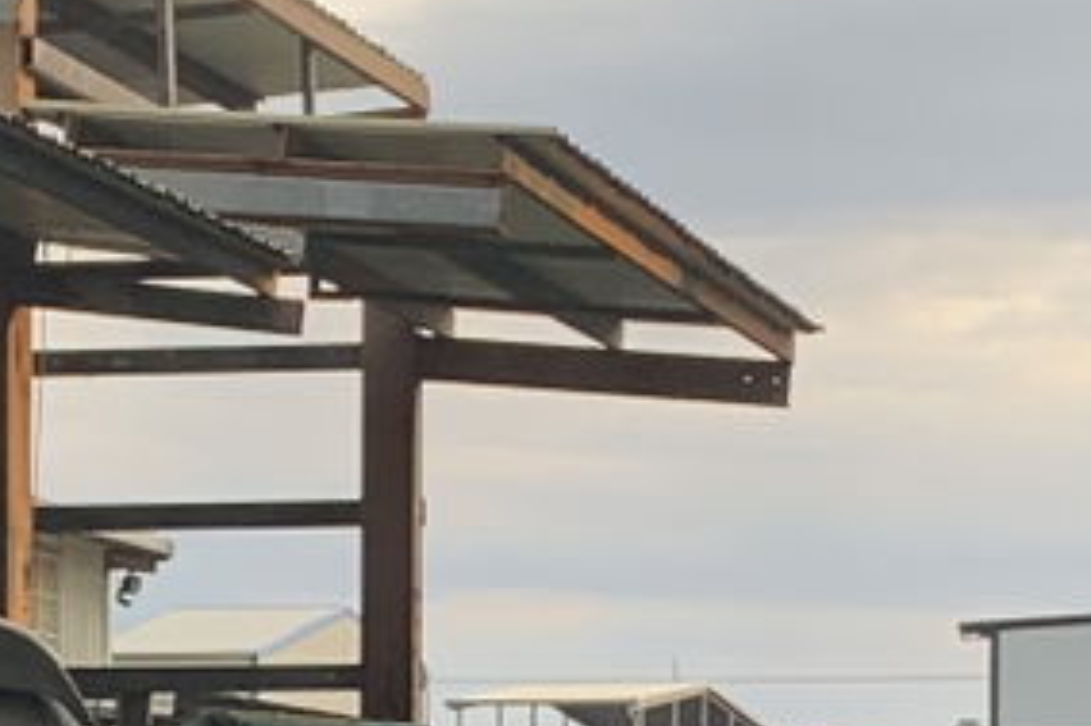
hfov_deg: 11.2
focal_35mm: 183
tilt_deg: -0.3
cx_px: 334
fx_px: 5542
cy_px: 956
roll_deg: -0.1
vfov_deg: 7.4
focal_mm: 4.25
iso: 25
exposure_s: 1/350
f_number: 1.8
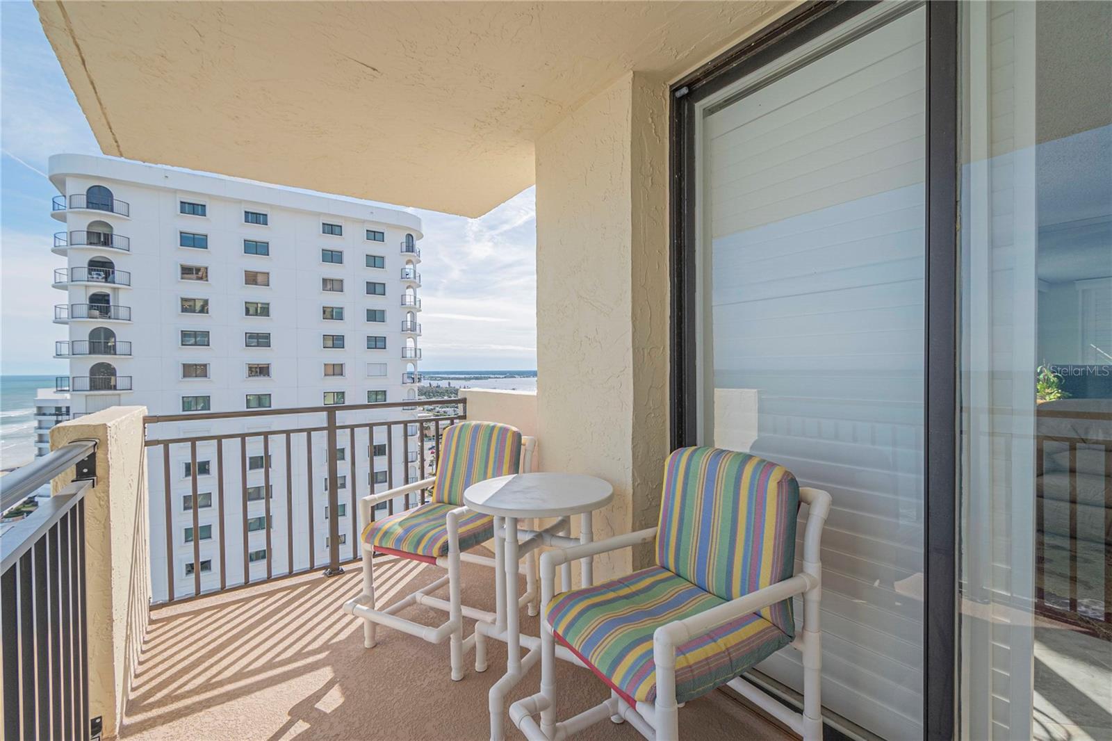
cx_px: 556
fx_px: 463
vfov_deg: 77.3
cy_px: 370
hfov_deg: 100.4
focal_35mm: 15
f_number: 8
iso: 100
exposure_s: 1/400
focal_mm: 10
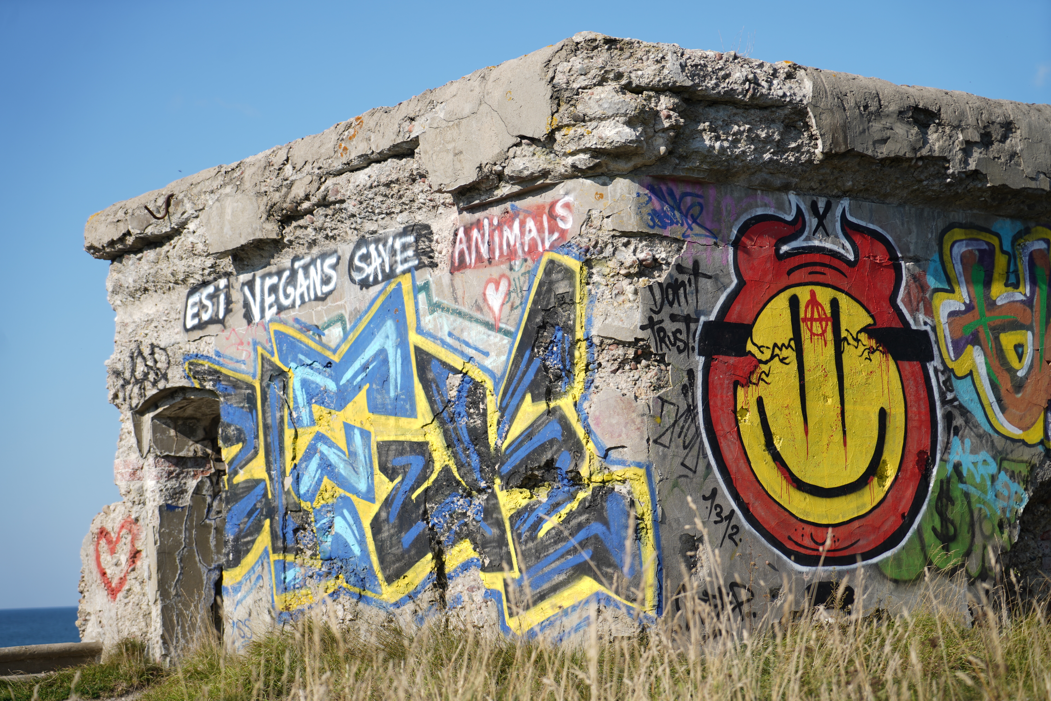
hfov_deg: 28.8
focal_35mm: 70
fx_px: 2043
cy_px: 350
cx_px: 526
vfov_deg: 19.5
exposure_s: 1/500
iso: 50
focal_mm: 70
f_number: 4
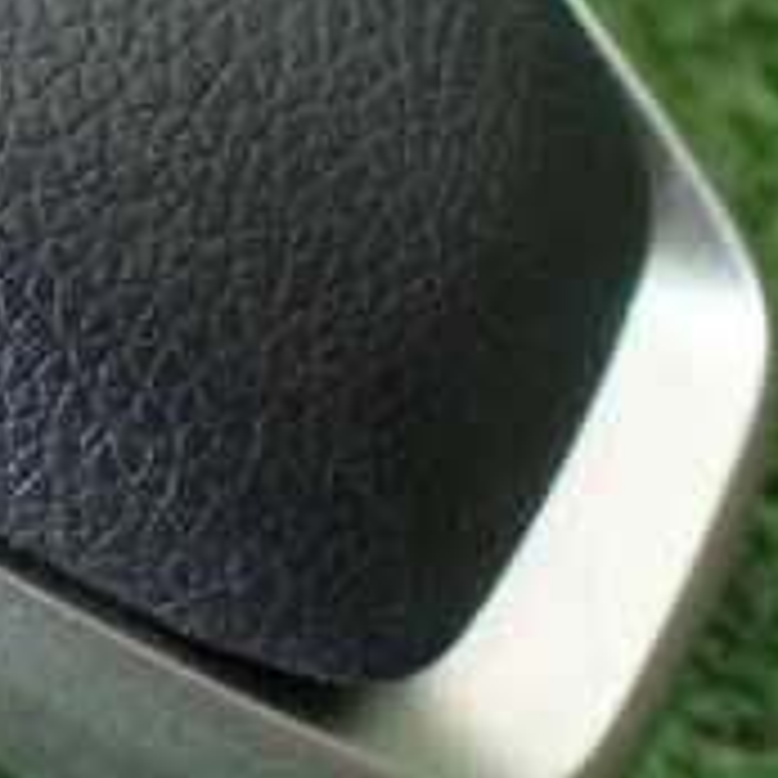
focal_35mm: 92
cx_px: -189
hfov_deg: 17.8
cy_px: 139
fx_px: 2339
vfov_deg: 18.7
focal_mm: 5.4
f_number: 2.3
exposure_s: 1/80
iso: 800
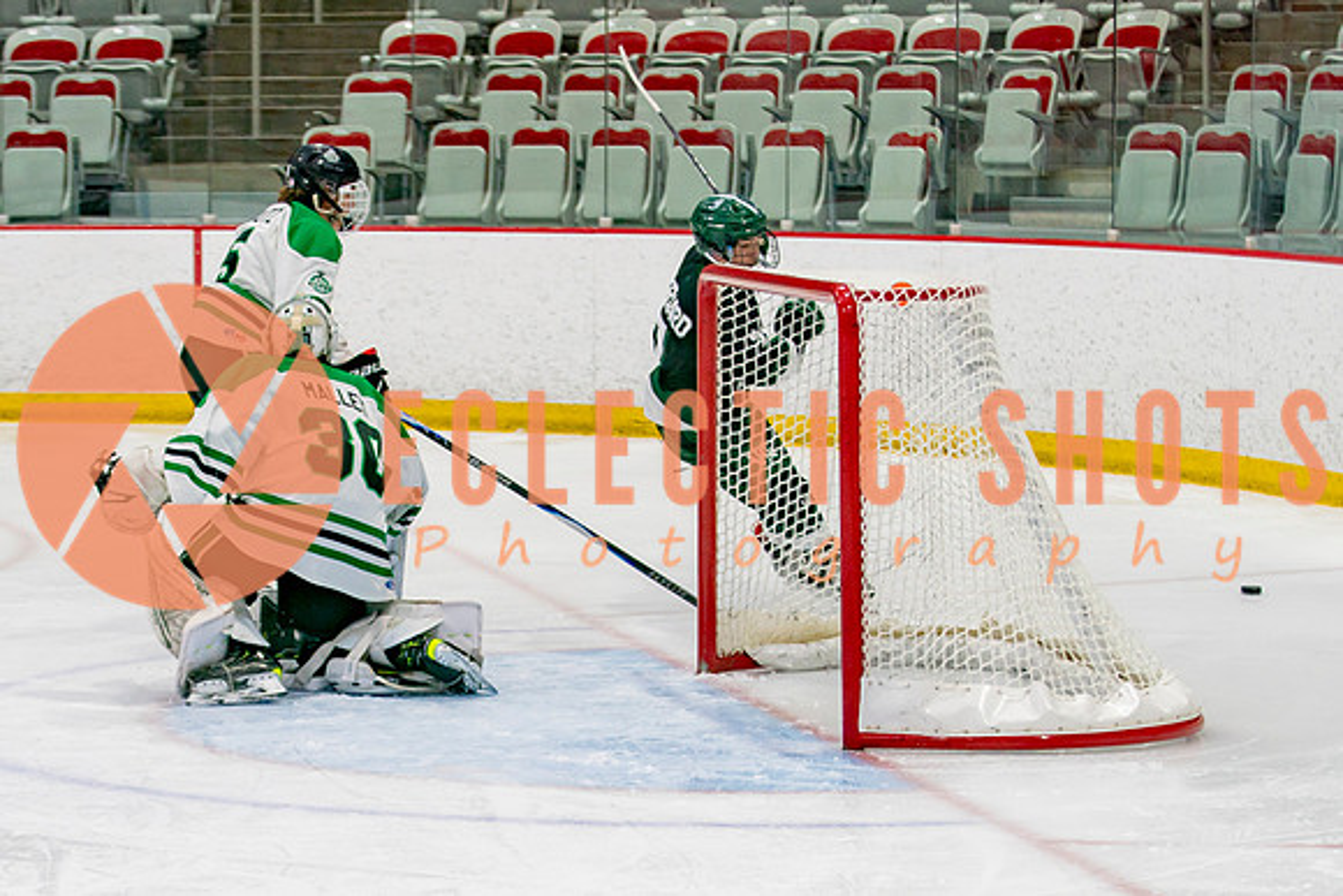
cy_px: 662
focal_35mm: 138
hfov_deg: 14.9
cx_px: 506
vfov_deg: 10.0
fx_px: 5137
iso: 500
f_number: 3.2
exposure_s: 1/640
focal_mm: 70
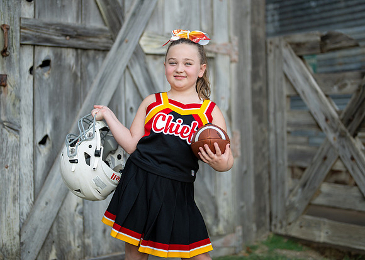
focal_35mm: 58
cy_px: 117
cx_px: 180
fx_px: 605
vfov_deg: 24.3
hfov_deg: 33.6
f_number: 1.2
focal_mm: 50
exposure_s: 1/2000
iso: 125
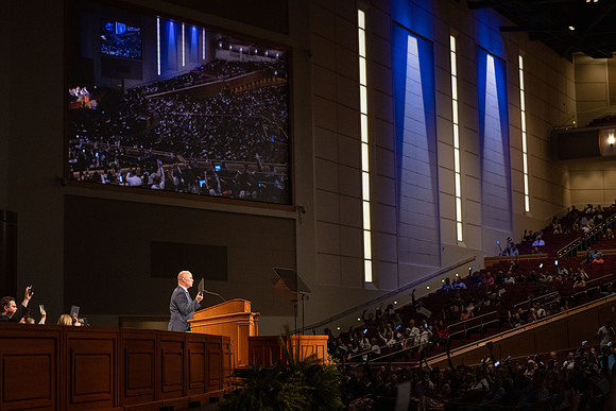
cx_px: 308
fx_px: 1198
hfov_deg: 28.8
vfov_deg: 19.5
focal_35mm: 70
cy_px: 206
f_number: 2.8
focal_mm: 70
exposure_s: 1/320
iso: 4000
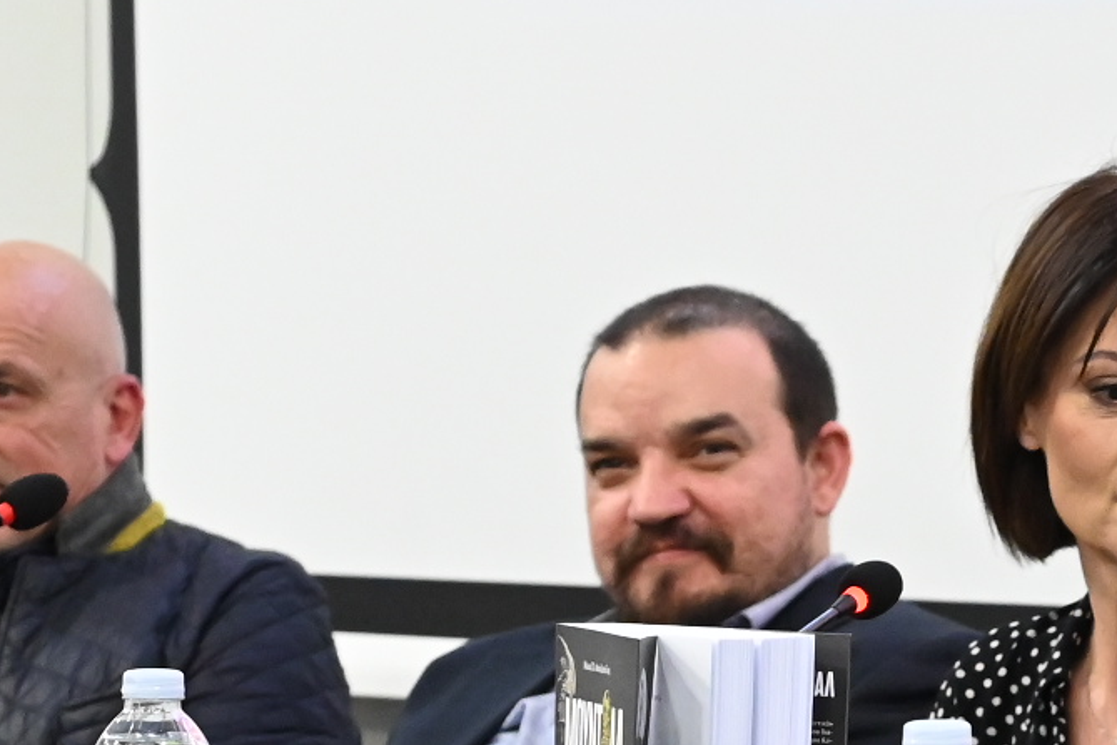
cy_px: 698
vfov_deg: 6.3
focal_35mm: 217
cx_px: 1349
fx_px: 6733
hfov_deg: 9.4
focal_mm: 48
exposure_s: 1/125
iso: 5000
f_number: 4
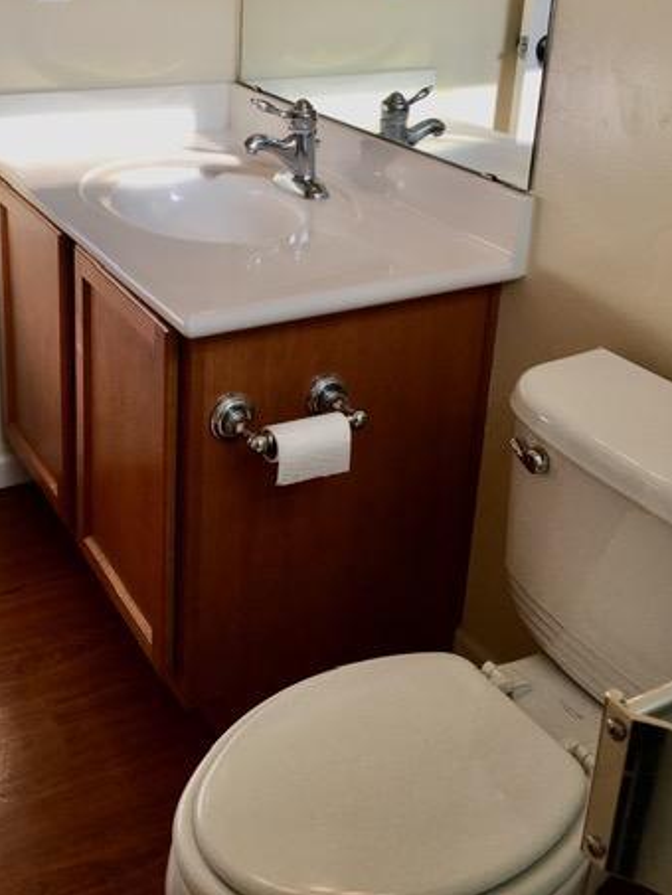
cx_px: 279
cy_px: 265
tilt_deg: -20.3
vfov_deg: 44.7
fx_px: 1061
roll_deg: -3.6
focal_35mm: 41
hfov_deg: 35.1
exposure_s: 1/308
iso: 25
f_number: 2.2
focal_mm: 4.15
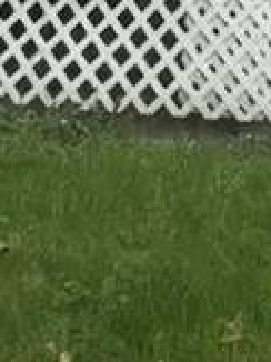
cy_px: -573
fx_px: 920
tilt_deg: +15.3
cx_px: 420
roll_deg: -2.6
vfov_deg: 13.5
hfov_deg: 15.3
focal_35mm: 88
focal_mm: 2.22
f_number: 2.2
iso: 40
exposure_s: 1/443
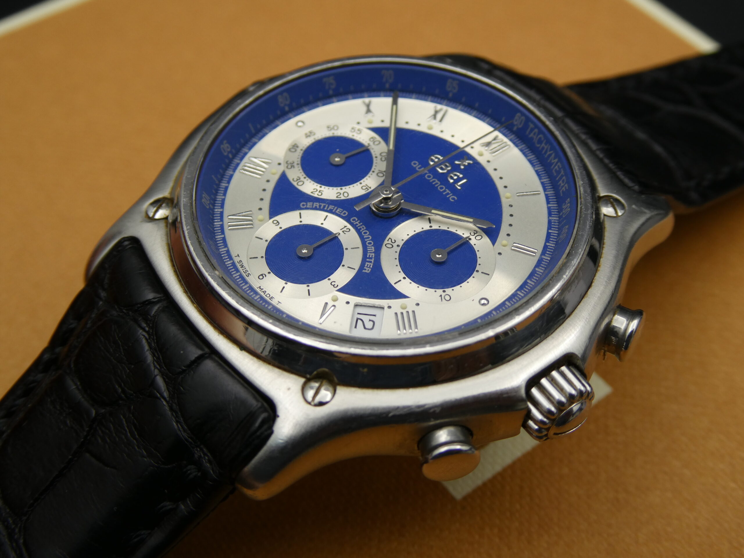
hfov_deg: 38.2
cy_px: 279
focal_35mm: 50
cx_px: 372
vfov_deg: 29.1
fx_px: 1075
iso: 80
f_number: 4.1
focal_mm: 9
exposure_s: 1/125
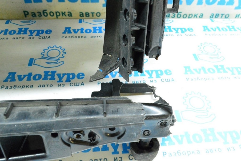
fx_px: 221
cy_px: 80
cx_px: 120
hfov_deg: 57.3
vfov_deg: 39.9
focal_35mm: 33
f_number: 11
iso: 6400
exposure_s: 1/25
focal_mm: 22
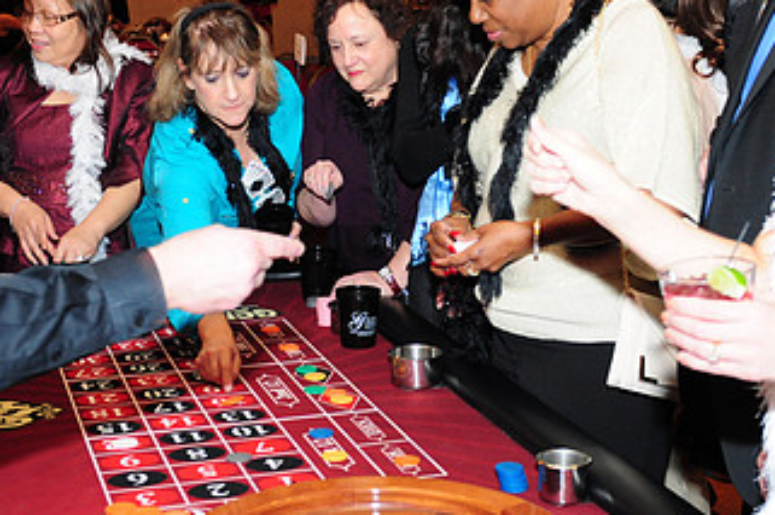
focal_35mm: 65
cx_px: 350
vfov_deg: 20.8
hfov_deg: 31.0
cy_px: 212
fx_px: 1397
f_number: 4
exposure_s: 1/60
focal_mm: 24
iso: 800
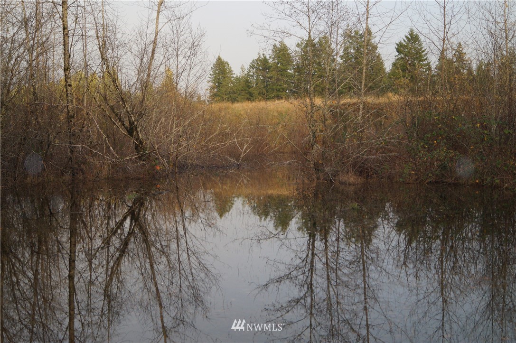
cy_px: 172
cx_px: 258
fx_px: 644
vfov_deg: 29.8
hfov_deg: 43.6
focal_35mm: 45
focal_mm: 30
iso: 800
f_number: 4.5
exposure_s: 1/160
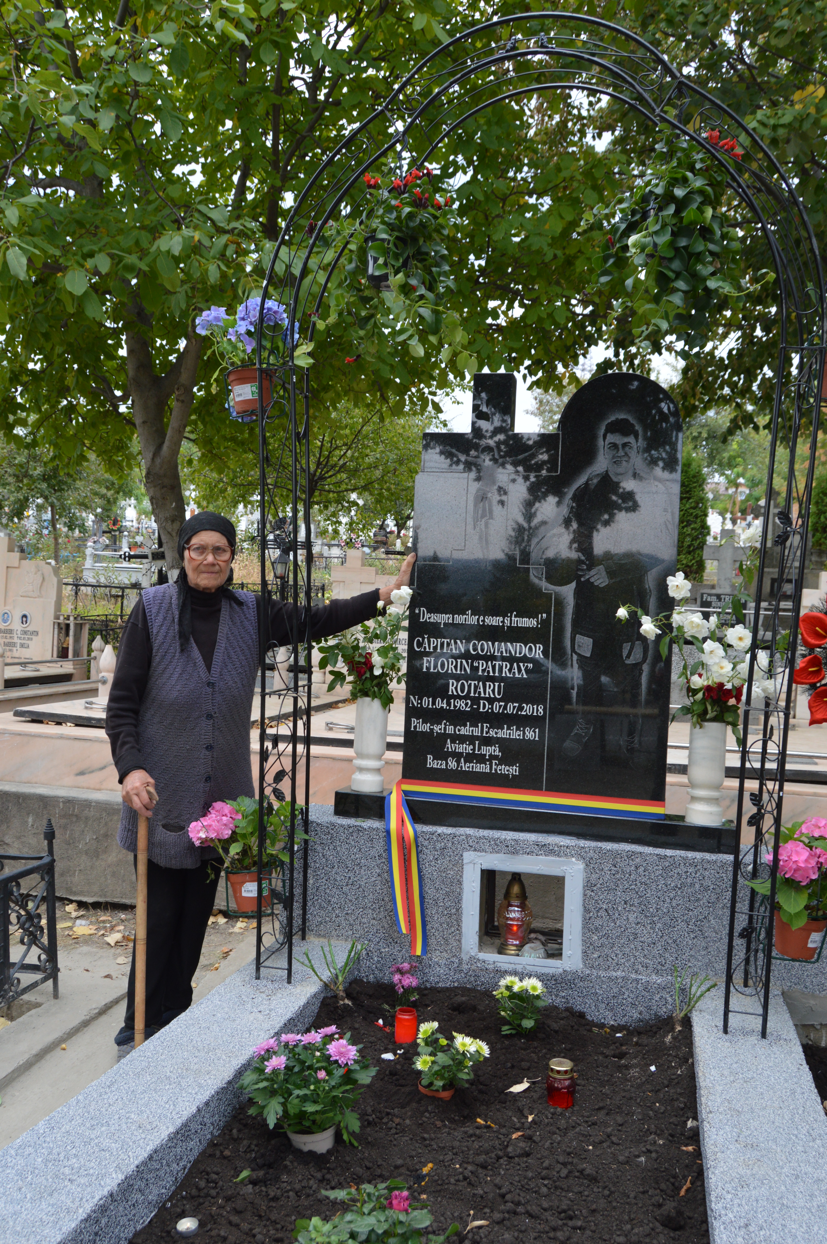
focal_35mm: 28
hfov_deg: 45.6
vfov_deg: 64.6
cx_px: 414
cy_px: 622
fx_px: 984
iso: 360
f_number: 5.6
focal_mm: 19
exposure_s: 1/125
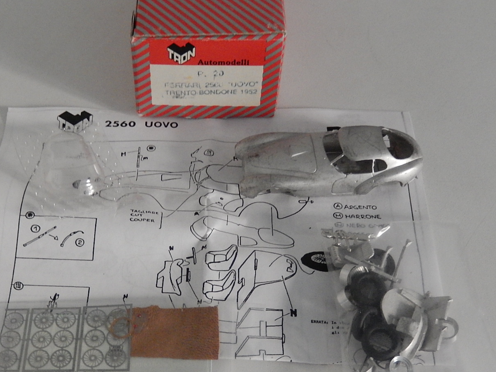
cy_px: 240
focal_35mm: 54
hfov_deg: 35.4
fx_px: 774
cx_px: 197
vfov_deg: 26.9
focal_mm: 7.3
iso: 640
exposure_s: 1/8
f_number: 4.2
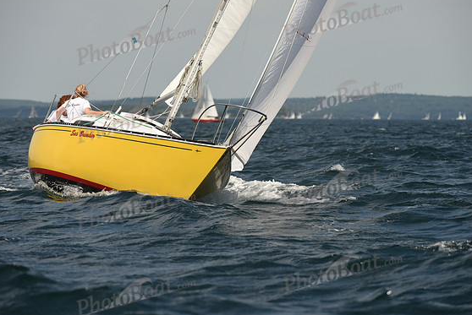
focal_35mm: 322
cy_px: 153
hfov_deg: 6.4
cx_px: 240
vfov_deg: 4.3
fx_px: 4225
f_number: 7.1
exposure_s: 1/1000
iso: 250
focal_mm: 310
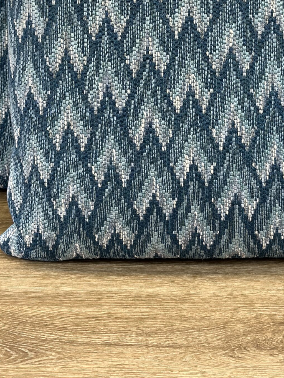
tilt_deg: -16.1
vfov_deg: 21.4
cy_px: 52
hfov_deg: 16.4
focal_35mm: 90
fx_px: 984
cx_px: 156
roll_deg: +0.3
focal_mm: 6.86
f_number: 1.78
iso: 125
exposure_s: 1/170
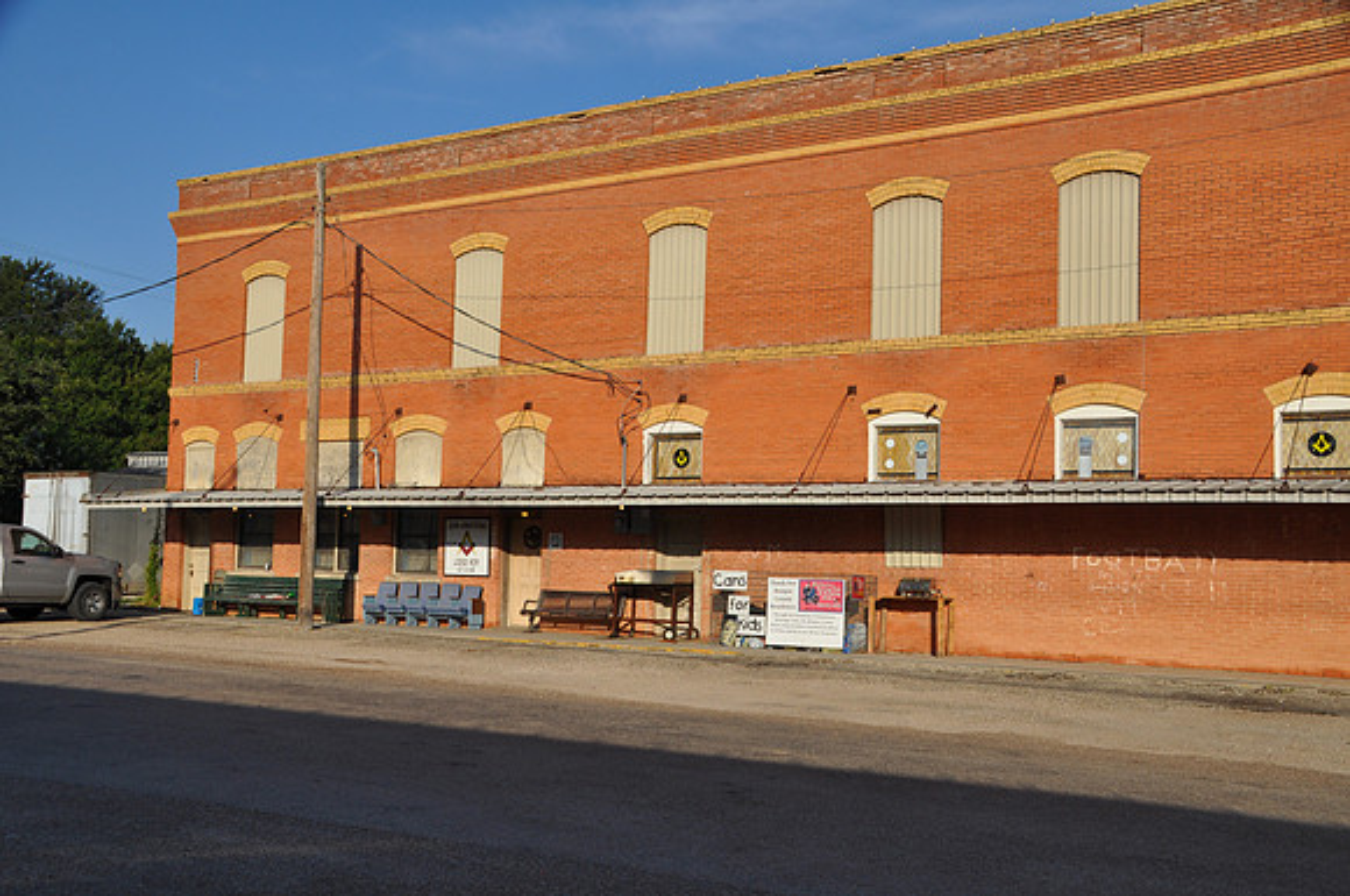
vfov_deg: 36.8
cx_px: 675
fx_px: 1348
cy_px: 448
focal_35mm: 36
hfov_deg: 53.2
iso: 200
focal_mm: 24
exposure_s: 1/320
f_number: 9
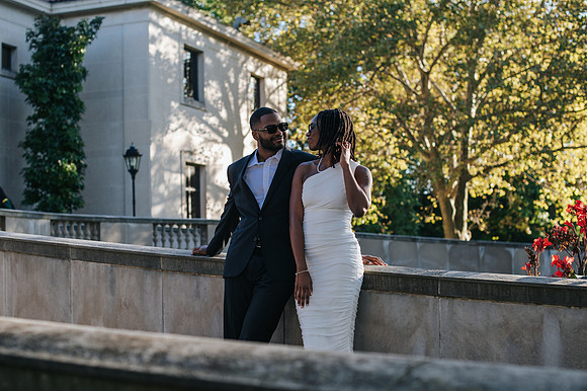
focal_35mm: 57
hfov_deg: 34.9
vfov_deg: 23.6
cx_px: 271
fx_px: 935
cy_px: 202
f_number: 3.2
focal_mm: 50
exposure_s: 1/400
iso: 320
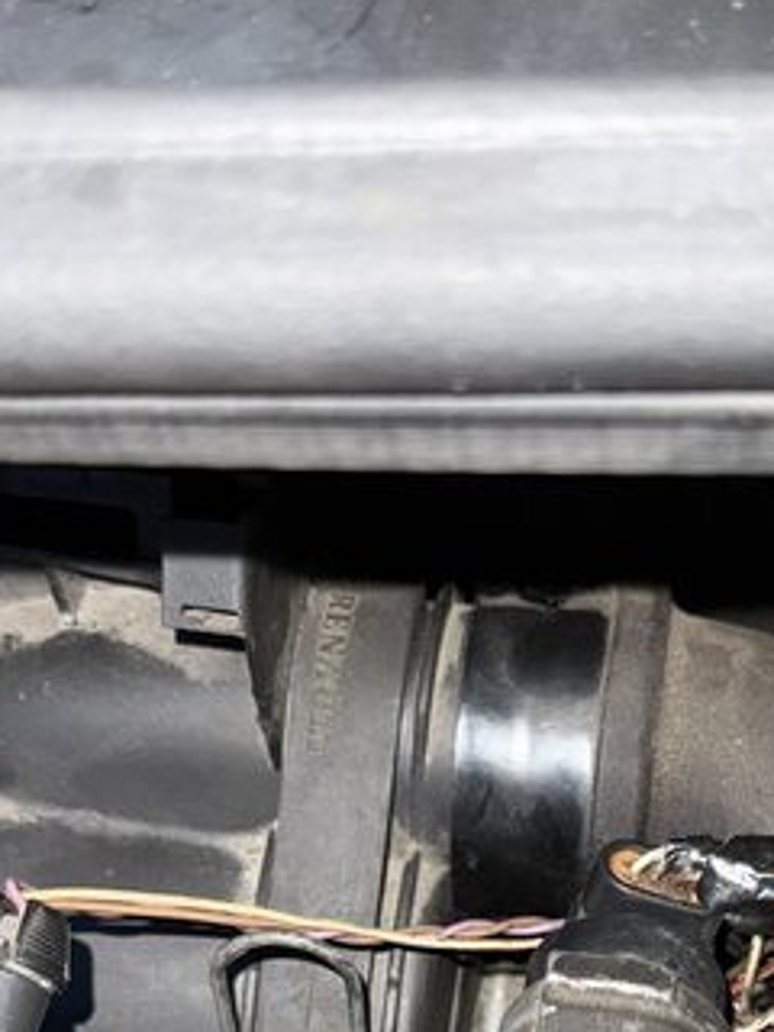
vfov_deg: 29.7
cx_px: 522
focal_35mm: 60
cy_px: 1064
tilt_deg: -45.9
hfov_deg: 24.3
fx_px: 1789
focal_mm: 6.76
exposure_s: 1/4
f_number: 1.78
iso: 100
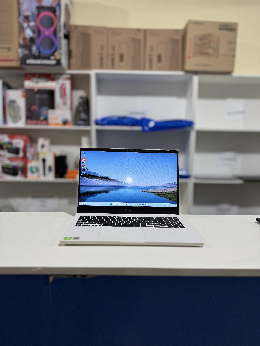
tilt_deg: -7.0
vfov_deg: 71.6
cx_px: 130
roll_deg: -0.1
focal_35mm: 24
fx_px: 240
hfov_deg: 56.8
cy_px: 173
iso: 100
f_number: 1.78
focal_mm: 6.76
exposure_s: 1/120
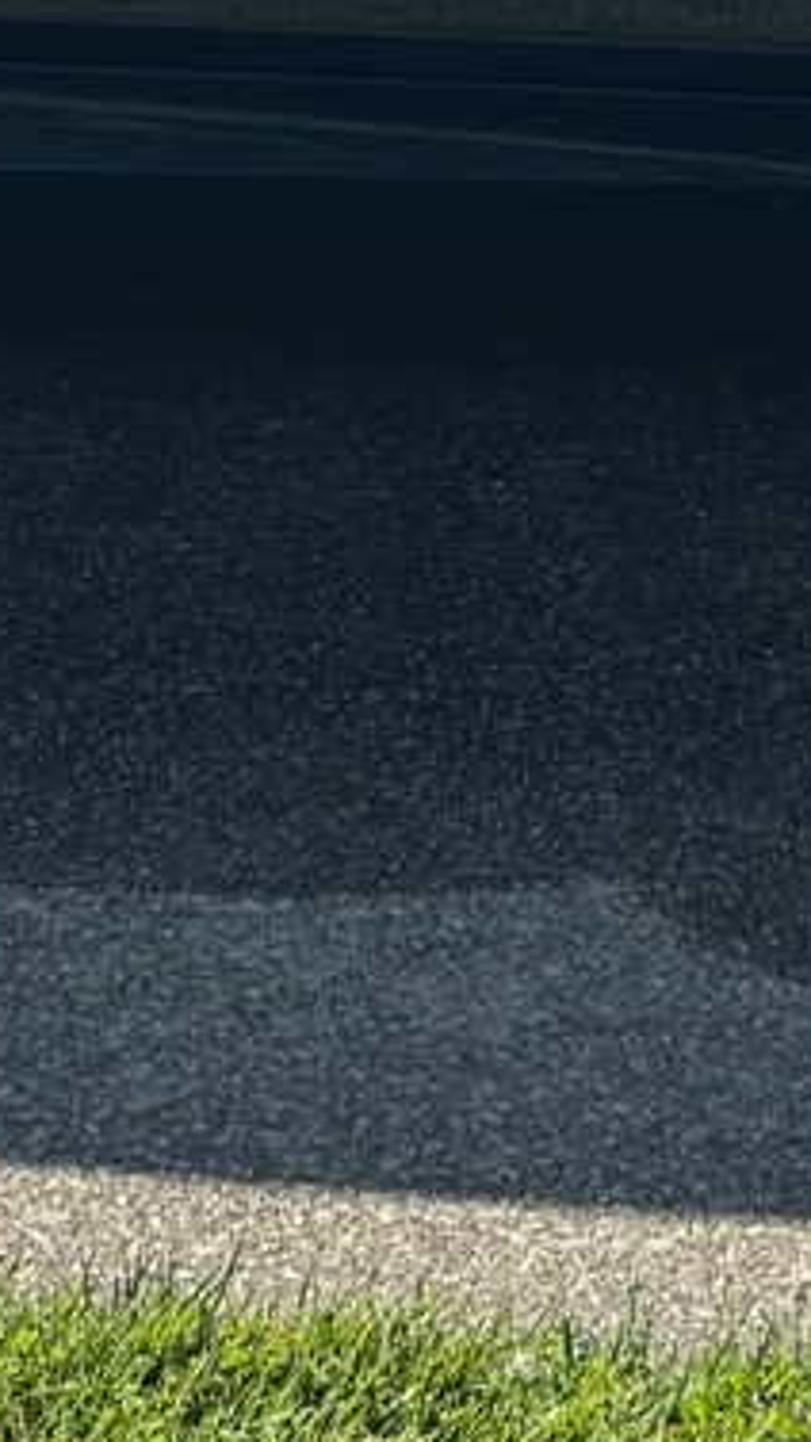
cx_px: 436
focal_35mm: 142
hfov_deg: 8.5
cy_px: -1136
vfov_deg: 13.6
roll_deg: -0.1
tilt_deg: -5.6
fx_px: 5430
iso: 80
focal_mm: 6.76
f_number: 1.78
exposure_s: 1/2174
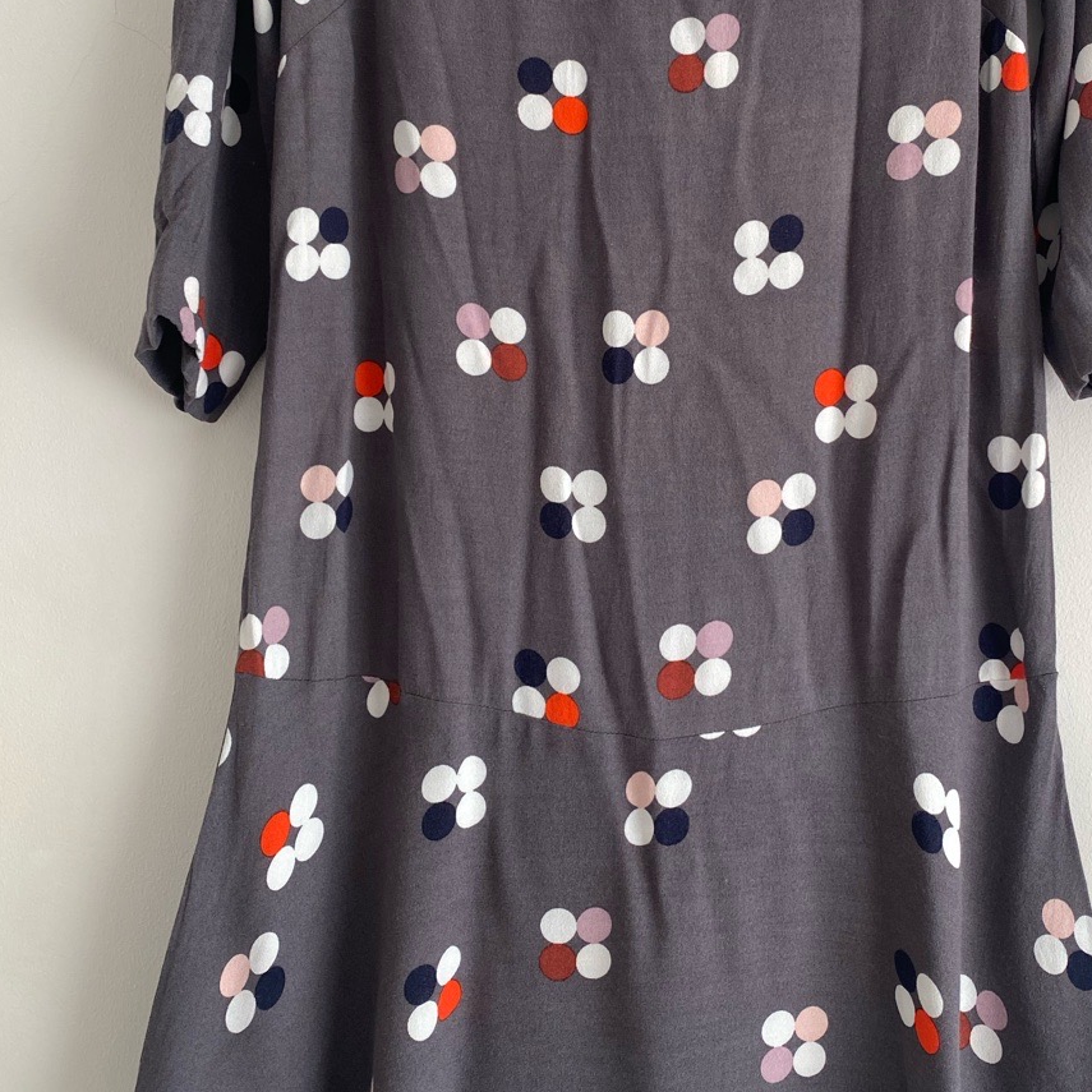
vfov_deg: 38.9
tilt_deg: +0.9
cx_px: 639
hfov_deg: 39.1
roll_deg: -1.2
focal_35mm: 43
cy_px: 397
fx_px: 1535
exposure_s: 1/122
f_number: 1.8
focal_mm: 4.25
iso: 80
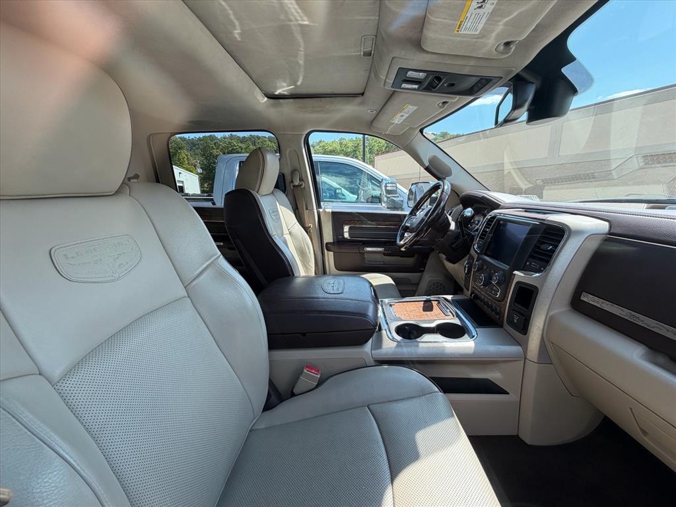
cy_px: 254
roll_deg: +1.8
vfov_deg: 85.7
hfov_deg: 102.1
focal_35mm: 14
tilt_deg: -12.7
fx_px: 273
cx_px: 338
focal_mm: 2.22
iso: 50
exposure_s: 1/179
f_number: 2.2
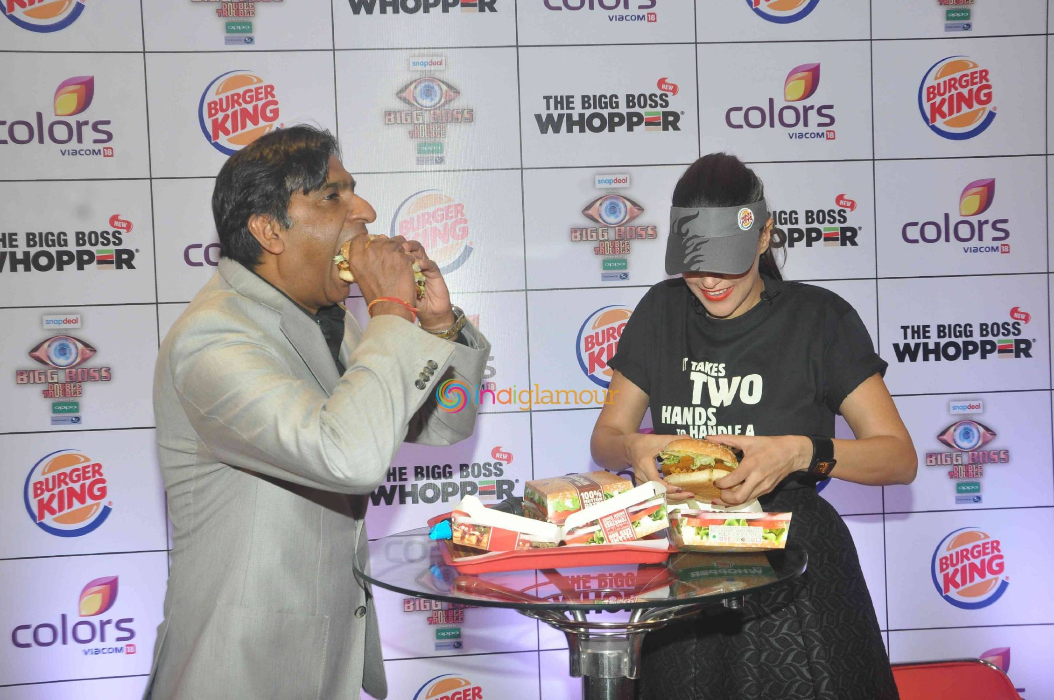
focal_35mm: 45
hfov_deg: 43.6
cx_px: 527
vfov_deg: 29.8
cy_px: 350
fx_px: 1316
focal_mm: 30
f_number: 9
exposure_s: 1/200
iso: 1000
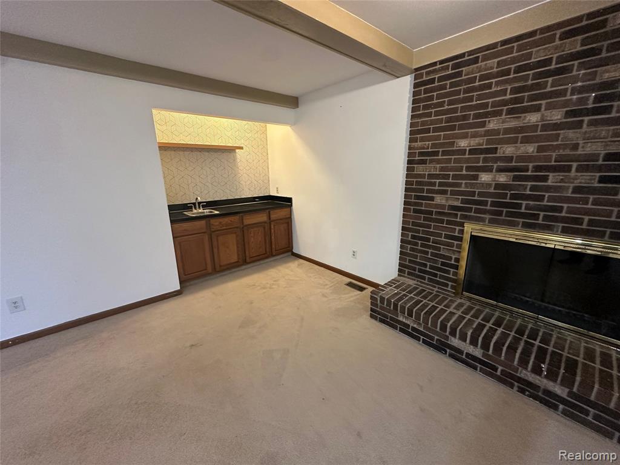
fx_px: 251
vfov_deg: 85.7
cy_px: 232
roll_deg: +2.6
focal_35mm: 14
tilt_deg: -13.8
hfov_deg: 102.1
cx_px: 310
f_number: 2.2
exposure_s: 1/60
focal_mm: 2.22
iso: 320
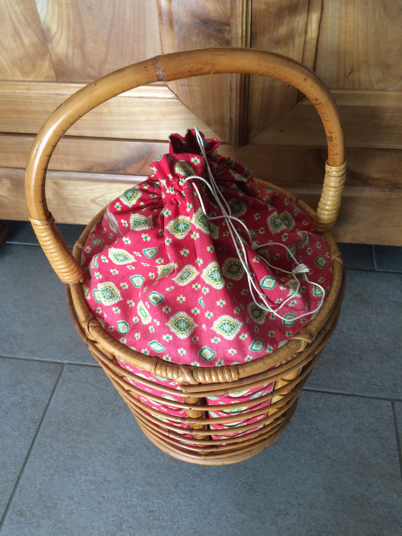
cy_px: 268
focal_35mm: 29
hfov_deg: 48.2
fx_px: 449
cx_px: 201
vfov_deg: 61.7
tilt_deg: -49.6
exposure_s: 1/33
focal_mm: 4.15
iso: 160
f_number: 2.2
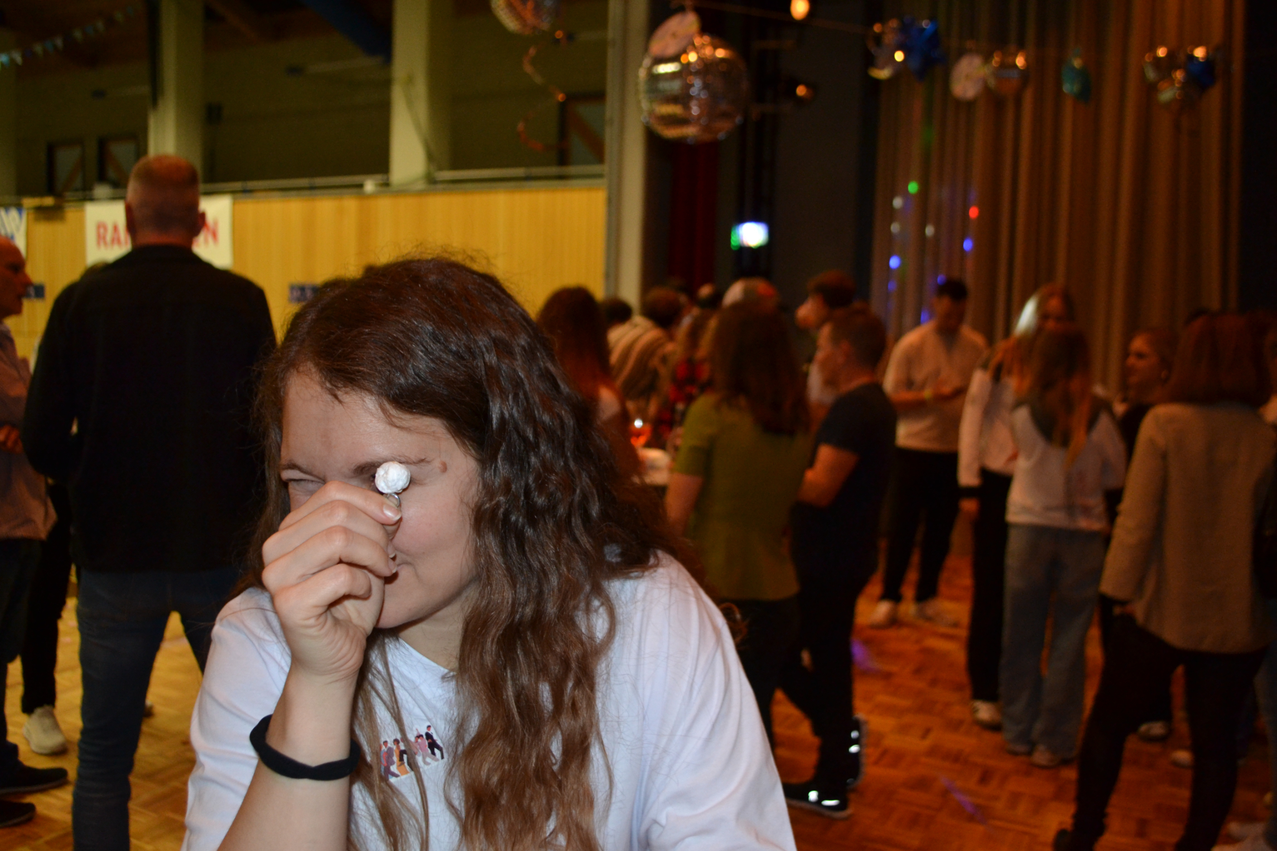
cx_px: 638
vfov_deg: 43.6
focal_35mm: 30
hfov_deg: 61.9
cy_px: 426
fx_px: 1064
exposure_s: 1/60
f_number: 3.8
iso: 1250
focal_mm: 20
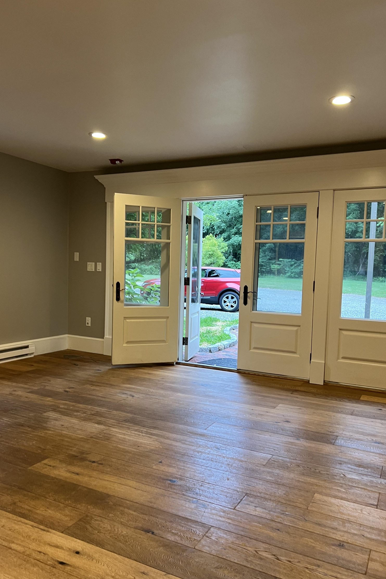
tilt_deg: -3.8
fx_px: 450
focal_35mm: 28
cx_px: 183
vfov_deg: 65.5
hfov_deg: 46.4
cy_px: 298
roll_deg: -0.5
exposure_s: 1/60
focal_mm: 5.7
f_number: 1.5
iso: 125
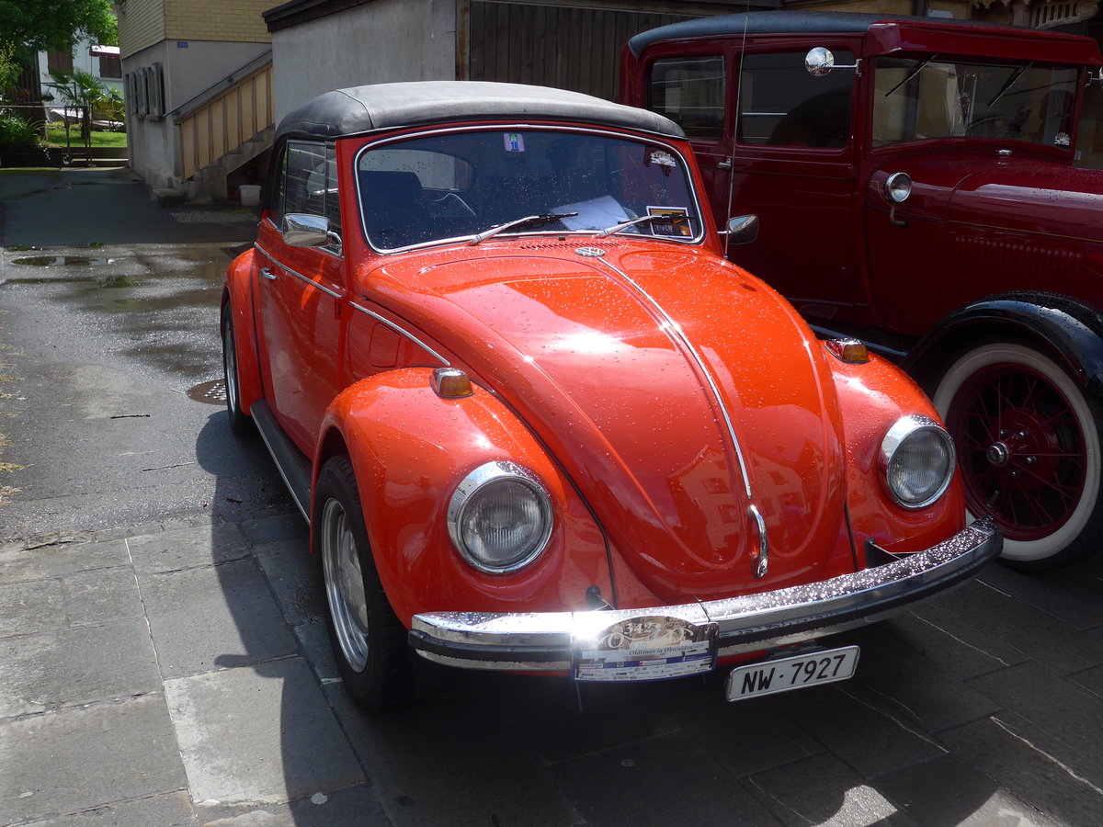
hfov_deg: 54.0
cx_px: 552
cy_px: 414
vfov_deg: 41.8
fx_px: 1083
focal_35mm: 34
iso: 80
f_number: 2.8
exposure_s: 1/1000
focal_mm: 7
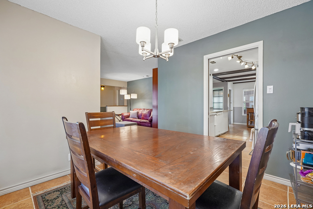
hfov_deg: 96.7
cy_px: 104
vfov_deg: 73.8
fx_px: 139
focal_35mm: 16
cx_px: 156
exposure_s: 1/8
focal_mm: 16
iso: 400
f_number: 8
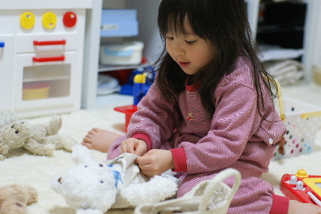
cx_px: 160
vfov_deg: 18.2
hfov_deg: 27.0
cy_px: 107
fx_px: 668
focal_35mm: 75
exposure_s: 1/80
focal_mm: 50
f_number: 2
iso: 400
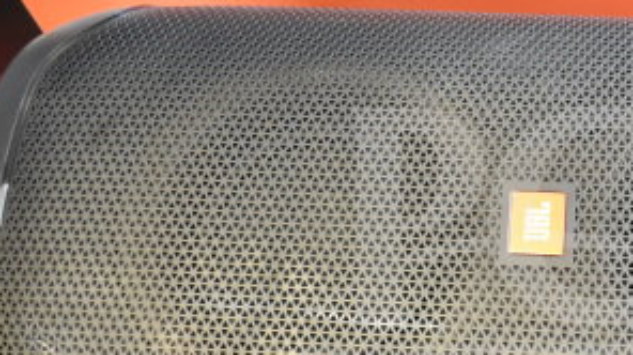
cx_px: 539
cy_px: 277
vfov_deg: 17.5
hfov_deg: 30.0
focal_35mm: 68
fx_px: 1142
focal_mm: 21
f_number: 3.8
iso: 2500
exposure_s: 1/30
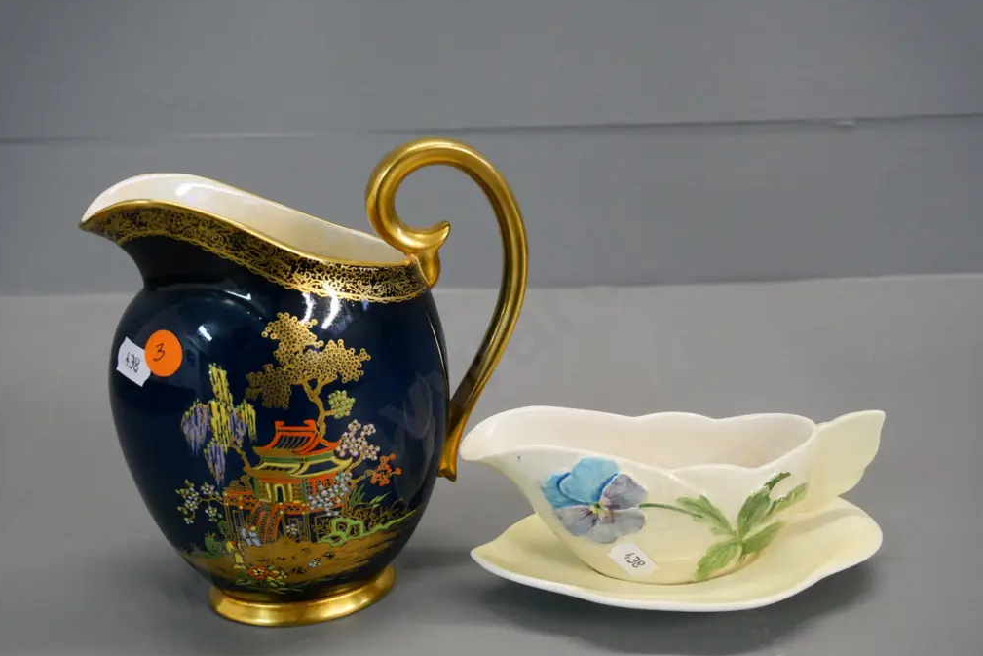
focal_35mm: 38
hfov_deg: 50.7
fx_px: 1038
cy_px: 362
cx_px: 485
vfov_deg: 35.0
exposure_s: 1/60
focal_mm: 18
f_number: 5
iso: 1600
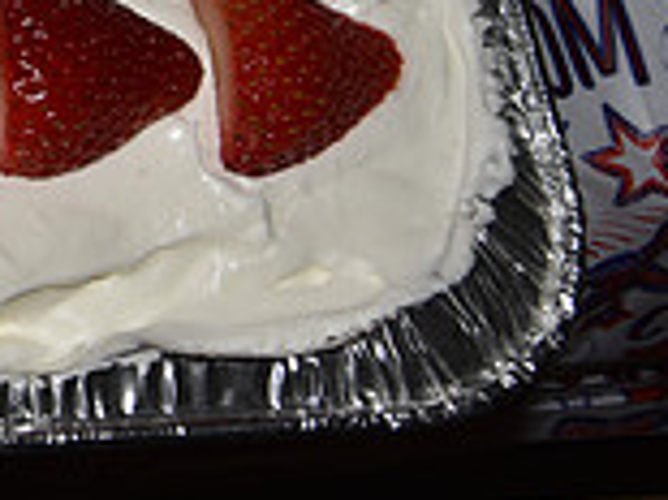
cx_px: -556
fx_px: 2642
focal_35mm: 137
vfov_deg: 10.4
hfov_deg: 13.0
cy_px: -274
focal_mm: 38
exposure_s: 1/100
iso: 320
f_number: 13
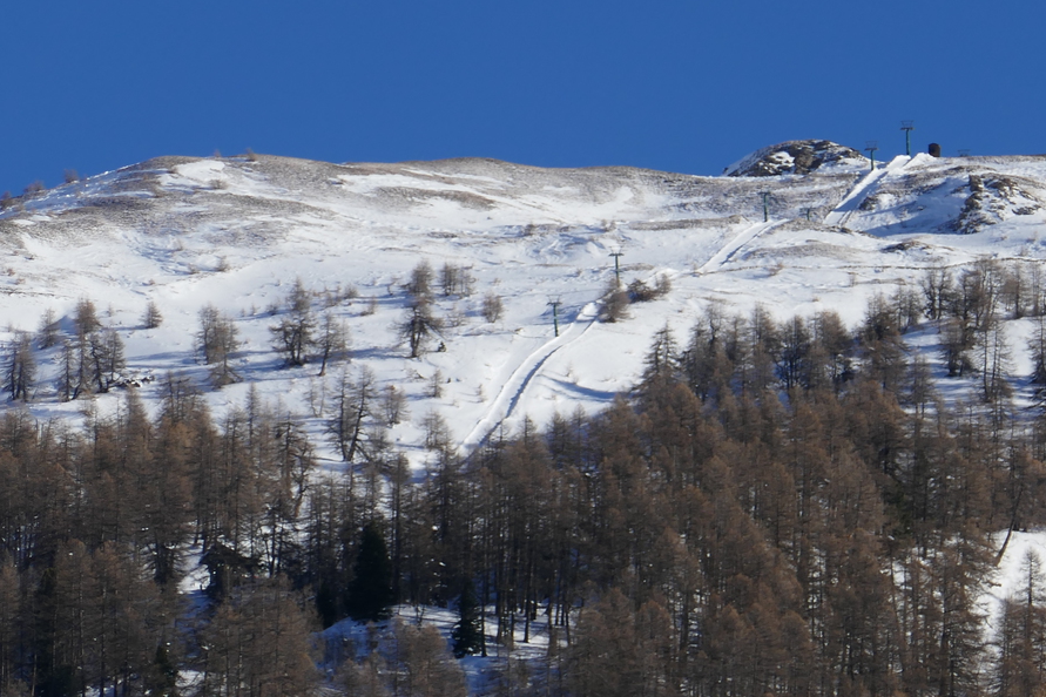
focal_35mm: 508
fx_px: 14759
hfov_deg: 4.1
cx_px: 571
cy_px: 389
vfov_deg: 2.7
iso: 125
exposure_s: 1/800
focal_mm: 91
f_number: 5.9
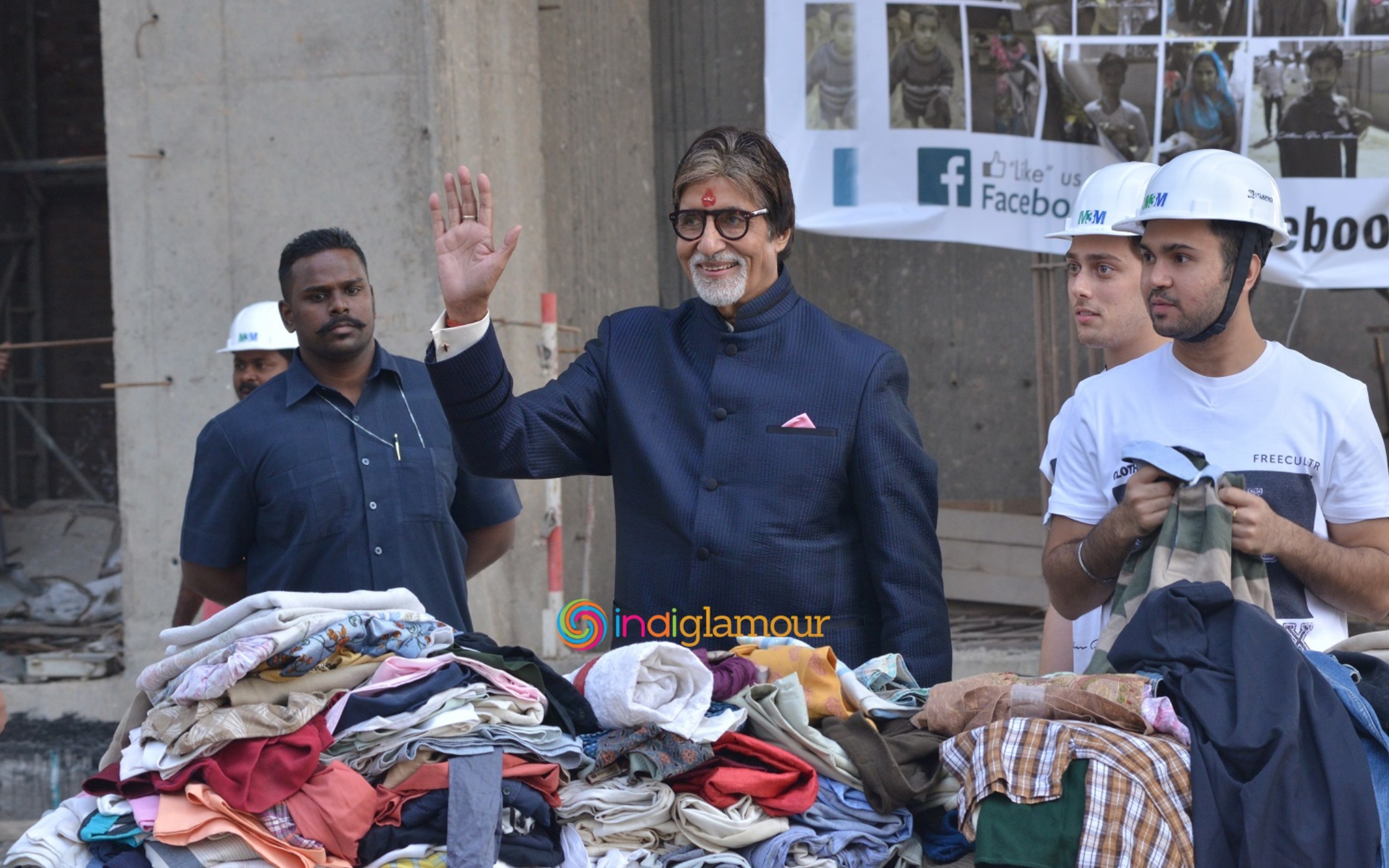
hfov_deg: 11.7
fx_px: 6776
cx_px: 693
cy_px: 409
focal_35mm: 179
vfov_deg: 7.3
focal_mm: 175
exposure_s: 1/250
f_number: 13
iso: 1250
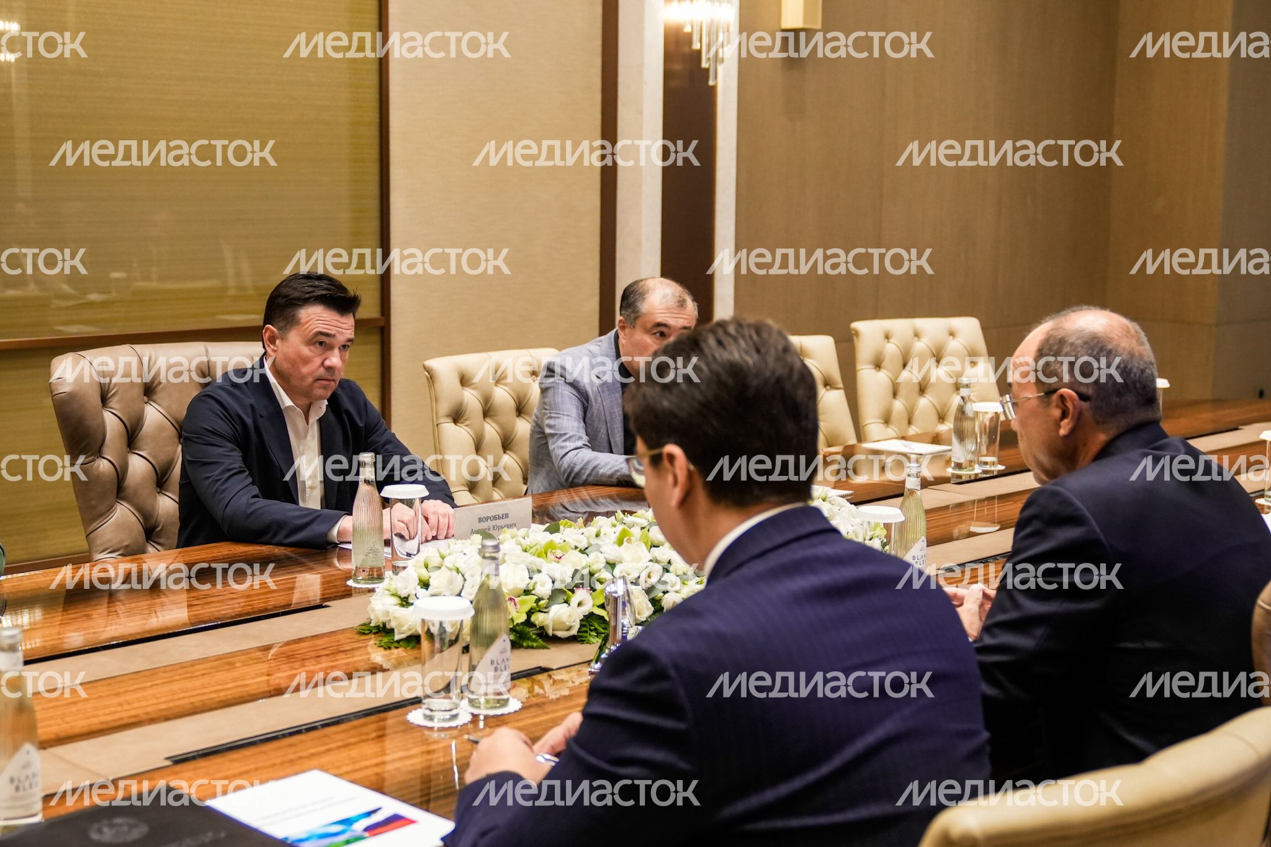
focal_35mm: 52
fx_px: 1836
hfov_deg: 38.2
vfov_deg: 26.0
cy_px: 424
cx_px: 636
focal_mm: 35
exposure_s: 1/160
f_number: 2.8
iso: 1250
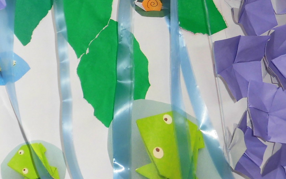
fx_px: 756
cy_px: 0
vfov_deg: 13.3
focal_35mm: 97
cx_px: 41
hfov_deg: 21.1
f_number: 3.7
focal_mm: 6.77
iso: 100
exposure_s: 1/40
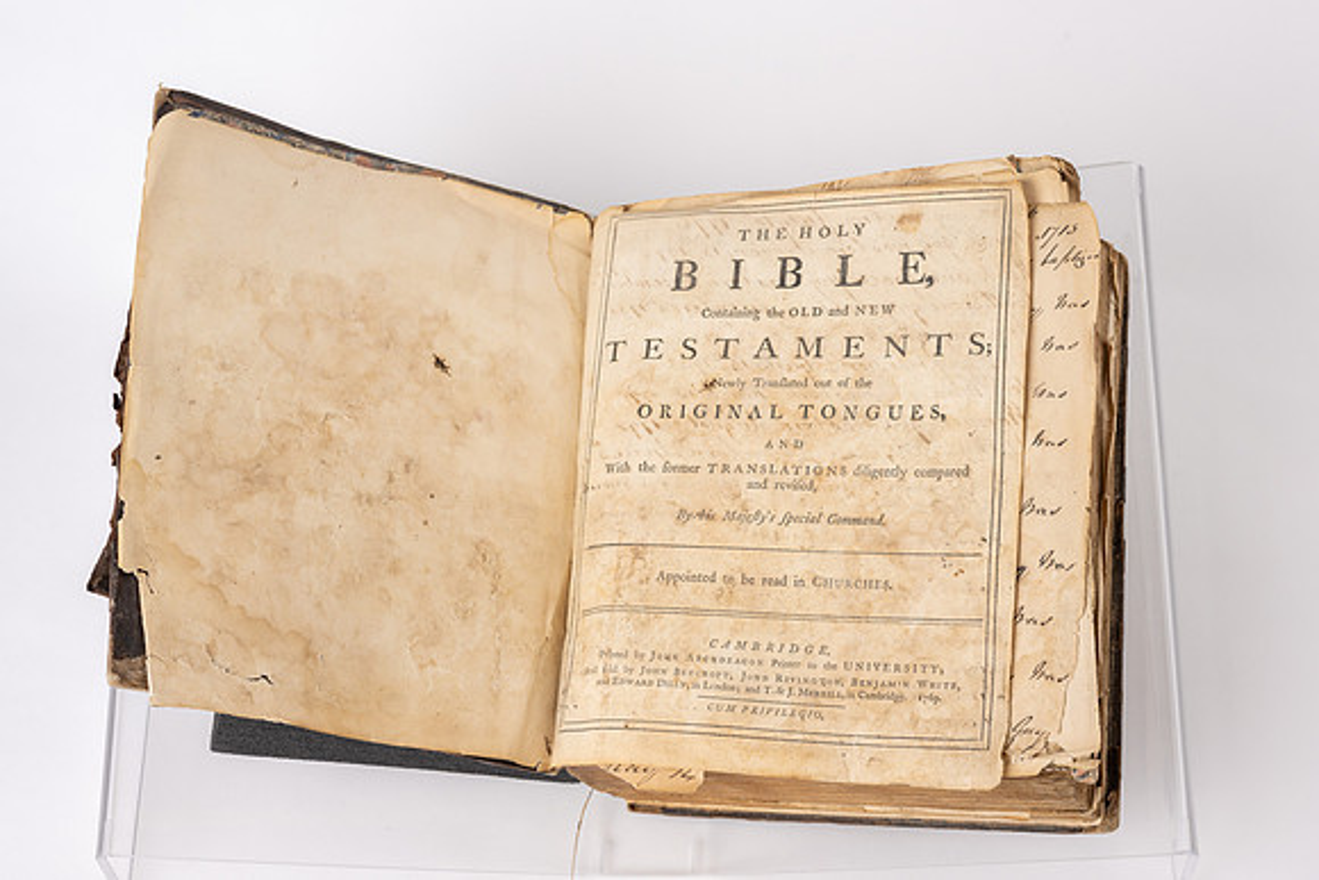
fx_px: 2199
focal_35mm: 60
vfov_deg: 22.6
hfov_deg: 33.4
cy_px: 440
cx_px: 660
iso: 100
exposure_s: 1/125
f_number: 13
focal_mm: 60
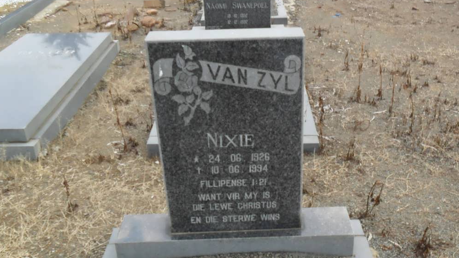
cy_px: 171
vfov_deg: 28.2
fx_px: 511
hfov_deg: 48.3
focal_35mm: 42
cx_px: 258
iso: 100
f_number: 3.7
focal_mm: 5.7
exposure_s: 1/90
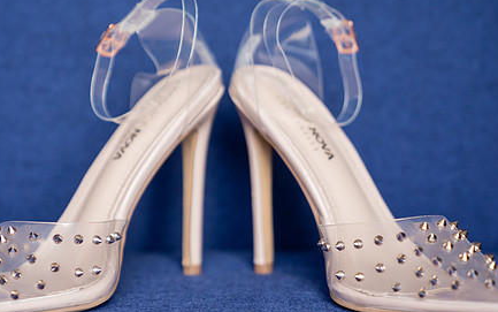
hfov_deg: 20.2
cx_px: 211
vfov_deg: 12.7
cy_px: 177
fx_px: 1398
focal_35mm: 103
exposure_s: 1/200
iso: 1250
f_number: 2.8
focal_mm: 70
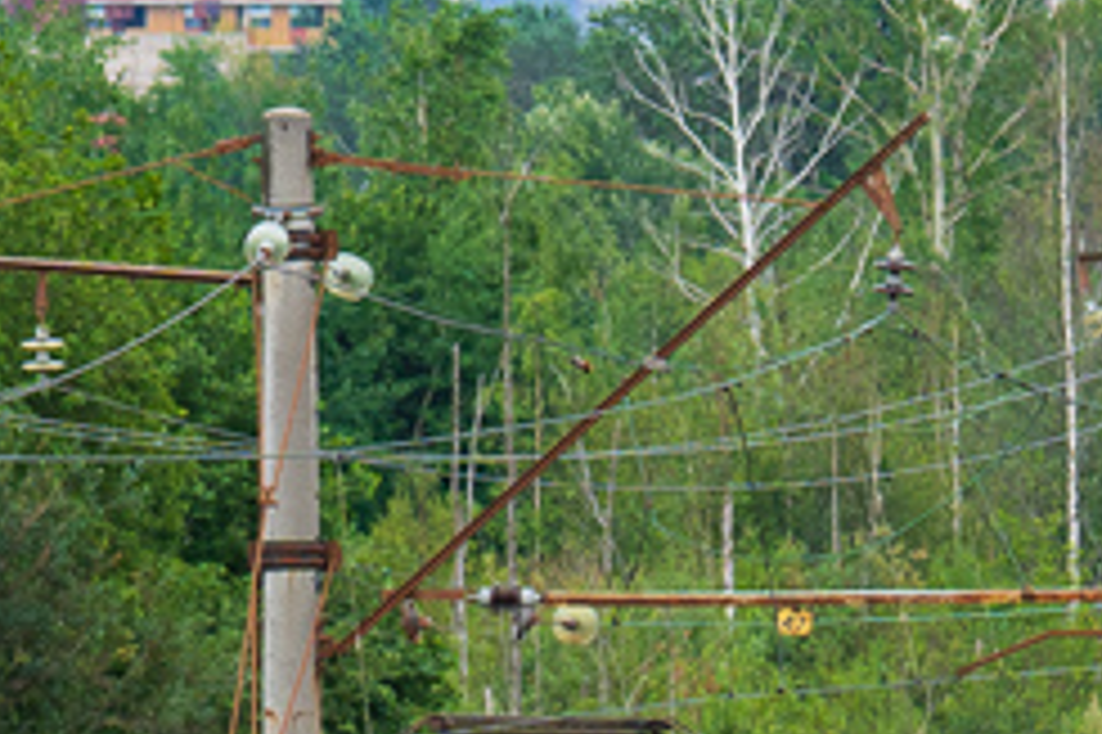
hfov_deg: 2.8
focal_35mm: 750
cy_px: 1146
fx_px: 22930
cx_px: 589
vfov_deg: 1.8
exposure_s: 1/320
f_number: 6.3
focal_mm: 143.5
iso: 400
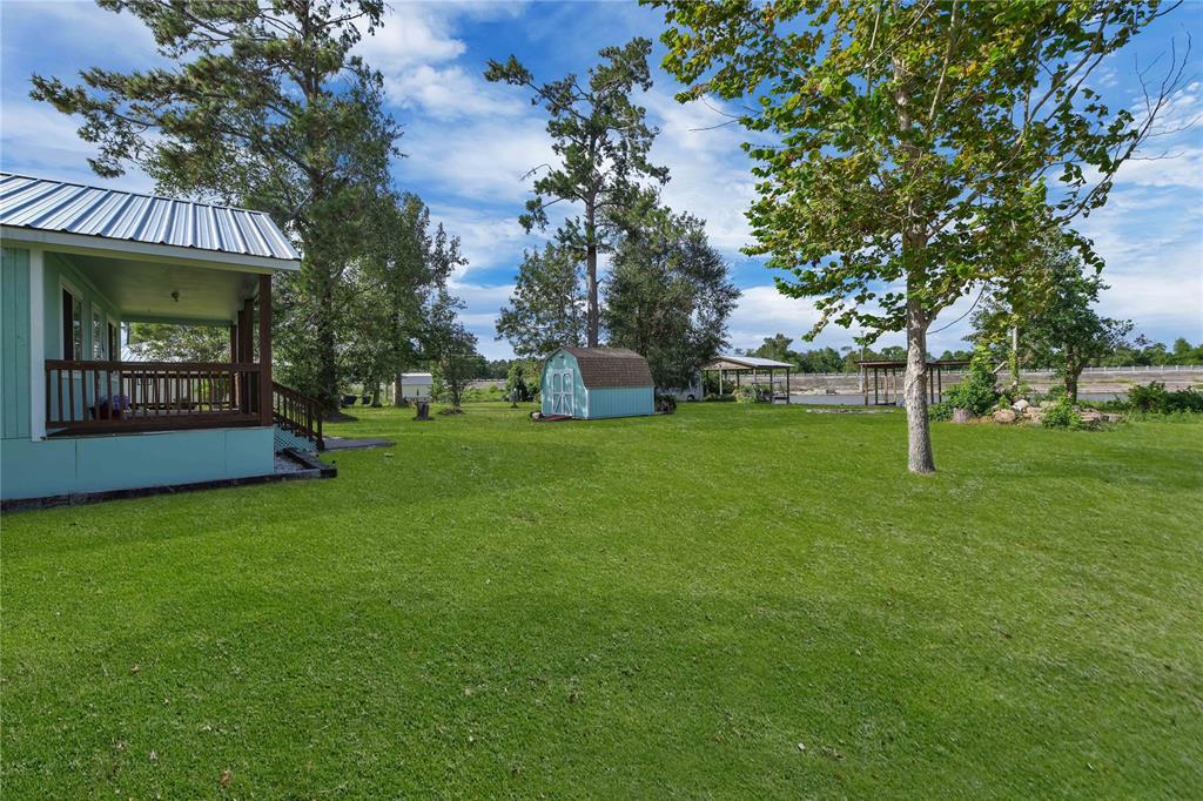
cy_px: 400
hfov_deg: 104.3
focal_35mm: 14
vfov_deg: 81.2
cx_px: 602
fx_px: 468
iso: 100
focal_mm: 14
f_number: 8
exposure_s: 1/250
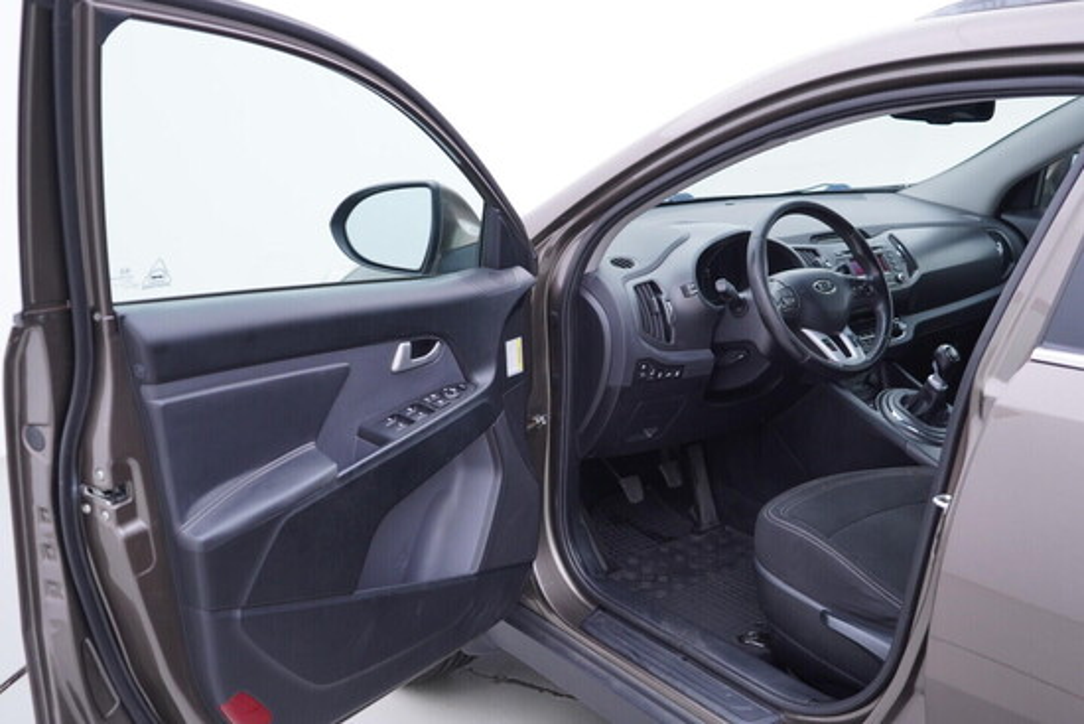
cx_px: 542
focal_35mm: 36
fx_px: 1084
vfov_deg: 36.9
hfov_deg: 53.1
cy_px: 362
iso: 125
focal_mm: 24
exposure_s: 1/50
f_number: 3.2
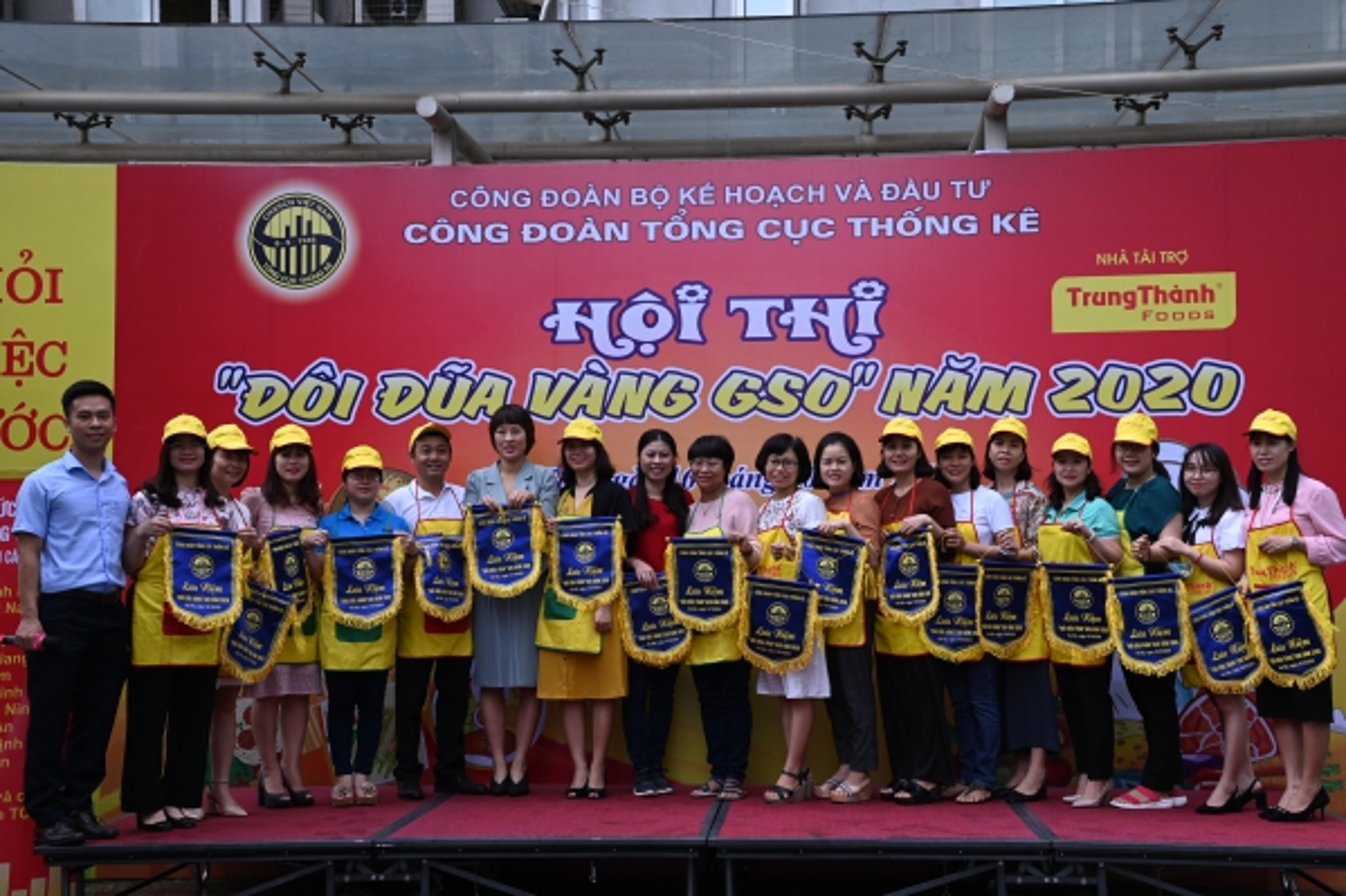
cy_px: 448
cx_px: 673
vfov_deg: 27.0
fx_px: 1869
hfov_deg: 39.6
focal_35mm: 50
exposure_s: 1/250
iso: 1000
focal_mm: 50
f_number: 8
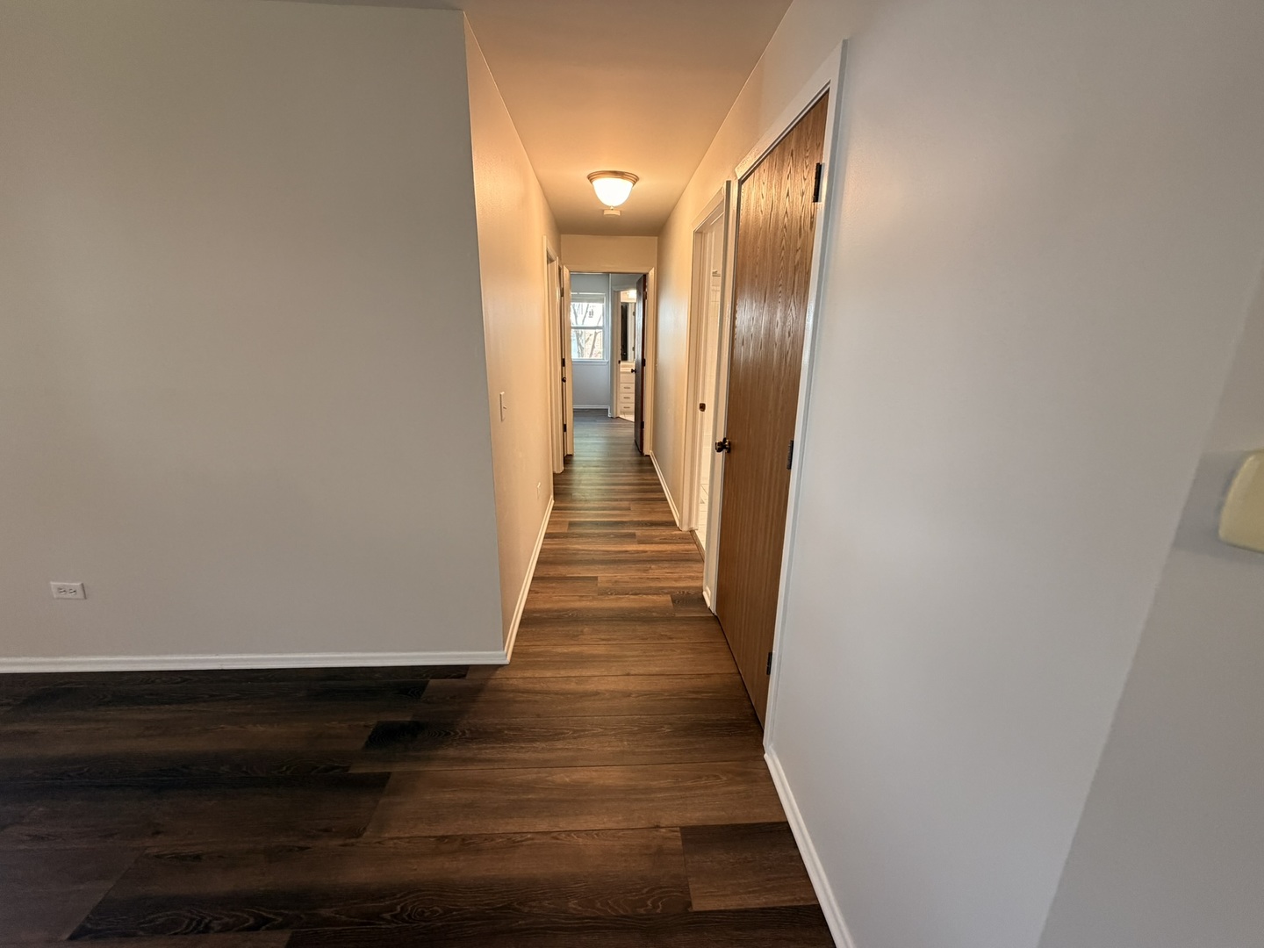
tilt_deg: -16.5
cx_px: 632
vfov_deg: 85.7
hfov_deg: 102.1
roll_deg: -0.6
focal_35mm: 14
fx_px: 511
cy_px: 474
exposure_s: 1/60
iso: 250
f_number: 2.2
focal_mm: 2.22
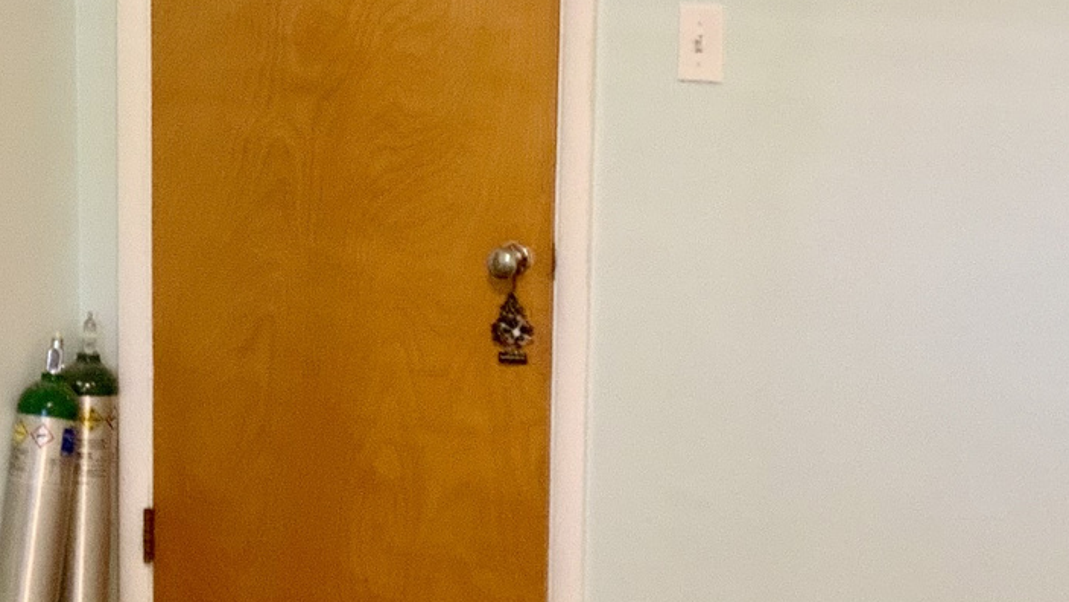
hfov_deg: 22.4
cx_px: 29
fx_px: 2609
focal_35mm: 92
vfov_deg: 13.1
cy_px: 184
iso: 160
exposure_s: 1/60
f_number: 1.8
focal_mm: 3
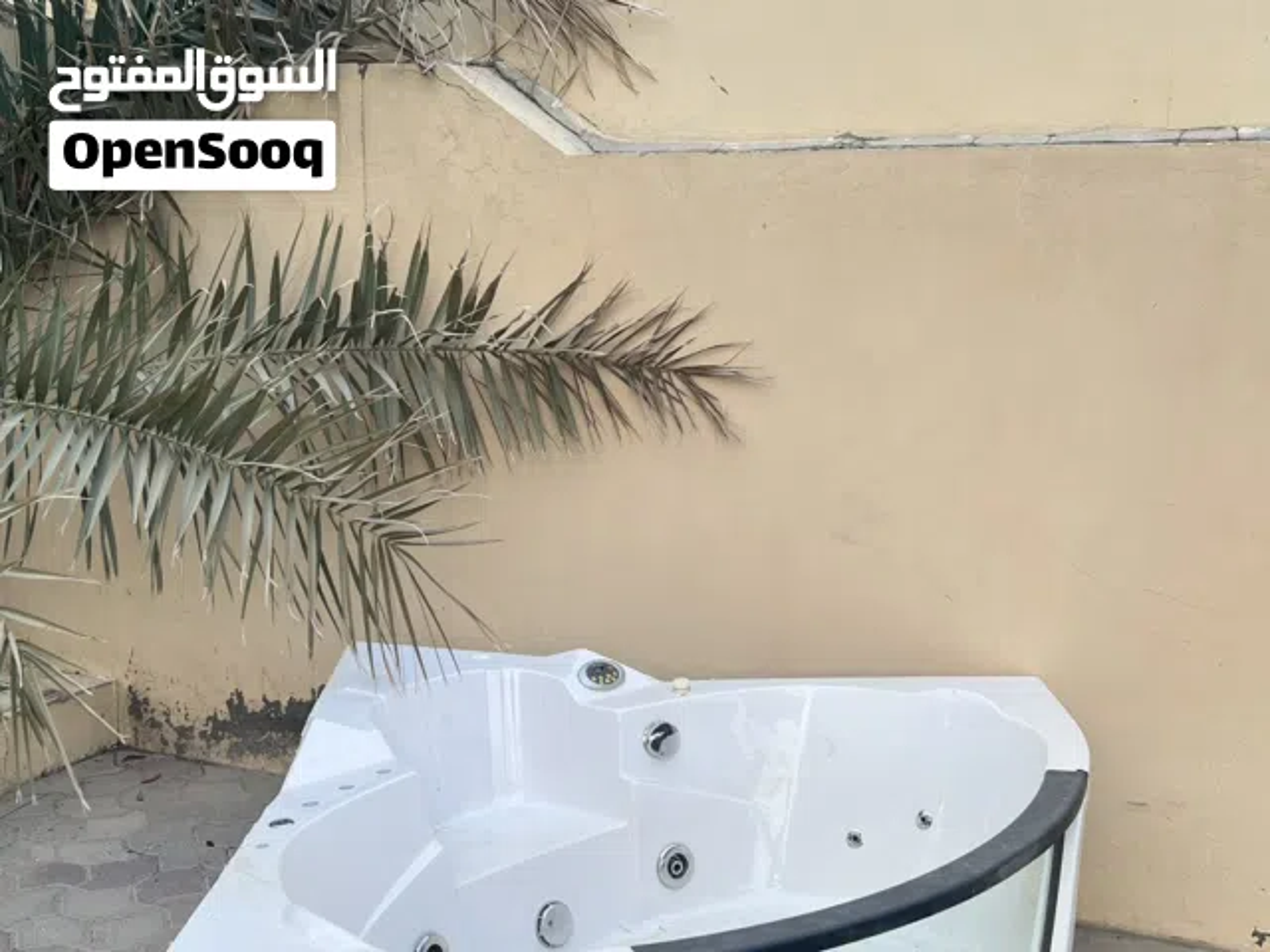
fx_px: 954
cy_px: 476
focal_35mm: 26
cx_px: 635
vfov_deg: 53.1
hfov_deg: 67.3
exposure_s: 1/129
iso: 32
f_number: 1.5
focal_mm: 5.7
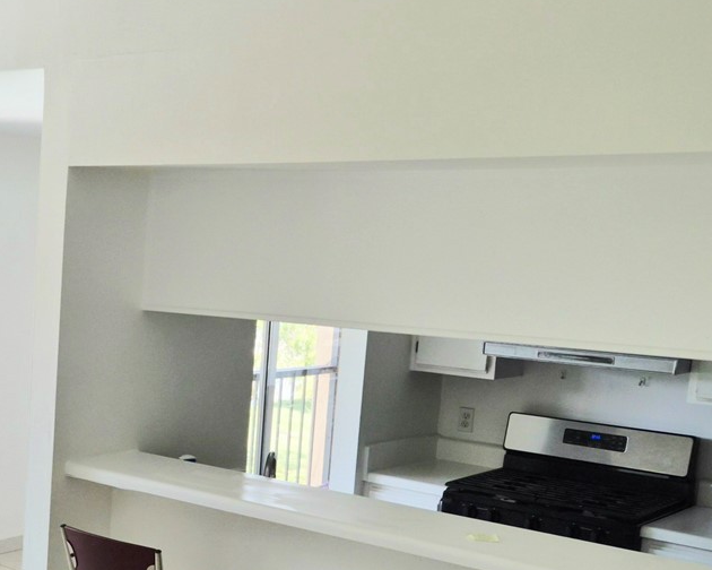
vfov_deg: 26.3
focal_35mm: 57
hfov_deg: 30.6
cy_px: 428
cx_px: -2
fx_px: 1201
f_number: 1.8
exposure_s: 1/370
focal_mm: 5.4
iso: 50
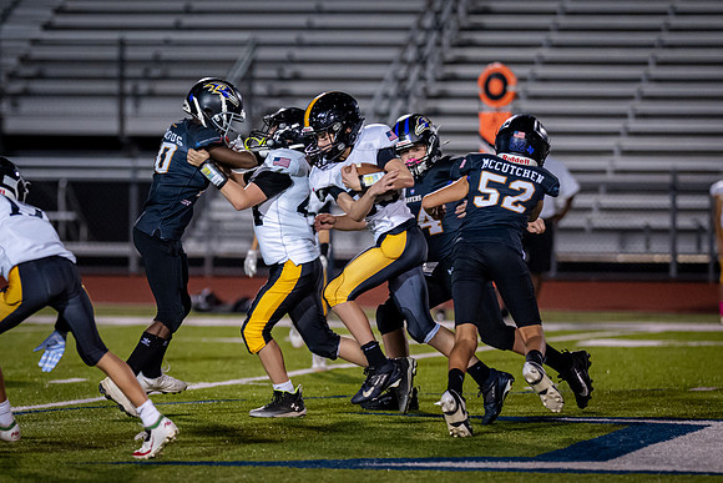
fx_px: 5799
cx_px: 286
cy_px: 329
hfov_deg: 7.1
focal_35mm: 289
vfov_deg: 4.8
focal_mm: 135
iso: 2000
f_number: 1.8
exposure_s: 1/1250
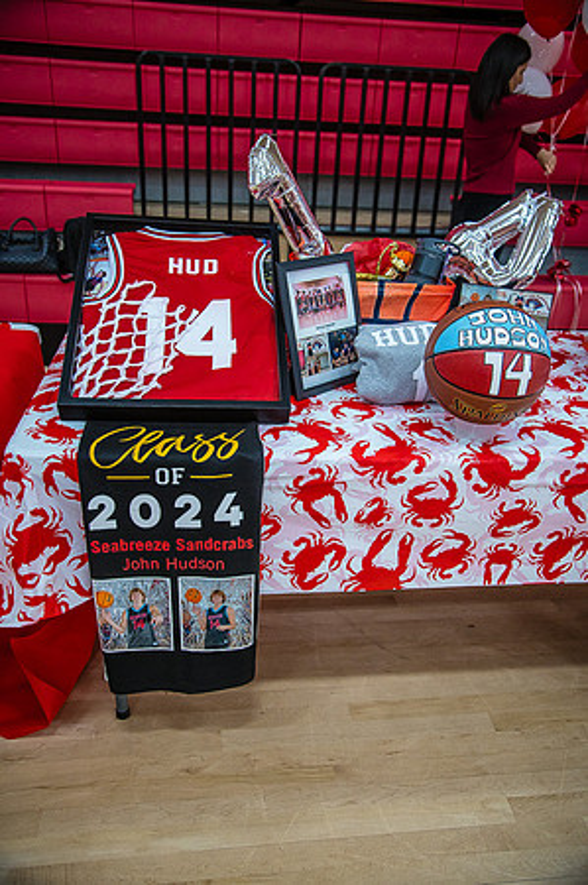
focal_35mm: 31
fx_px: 761
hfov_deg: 42.2
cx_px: 294
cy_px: 442
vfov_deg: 60.3
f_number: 4
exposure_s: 1/320
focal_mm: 31
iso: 2000
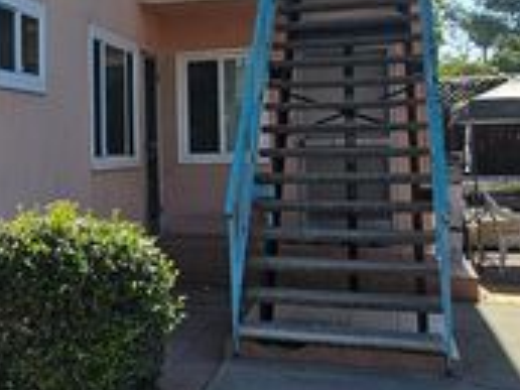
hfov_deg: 24.8
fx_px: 1006
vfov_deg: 21.9
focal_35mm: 67
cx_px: -172
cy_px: 150
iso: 25
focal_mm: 5.4
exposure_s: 1/1036
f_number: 1.8
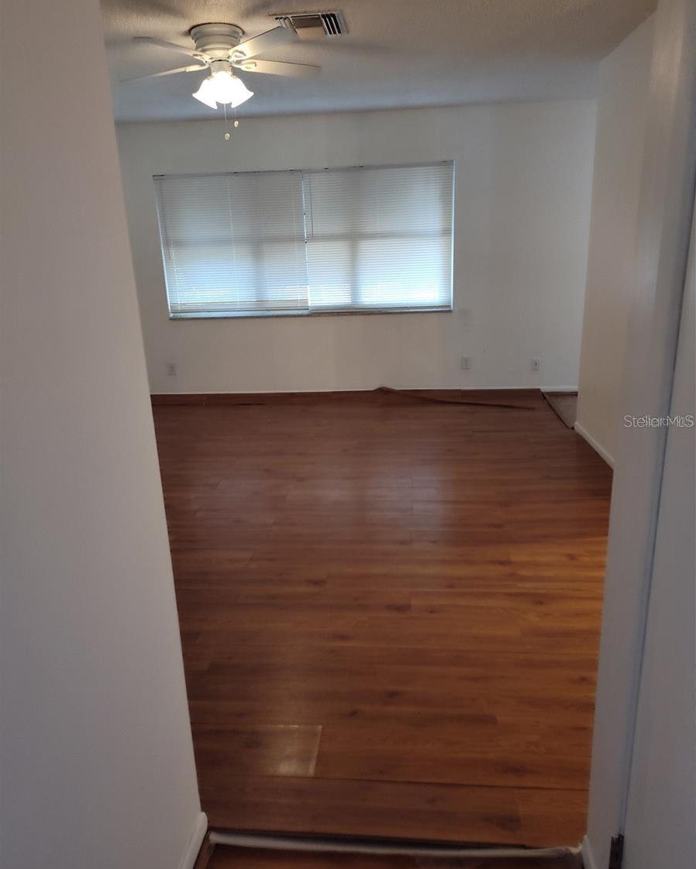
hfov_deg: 58.8
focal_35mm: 24
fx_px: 618
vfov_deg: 70.3
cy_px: 421
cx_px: 348
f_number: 1.8
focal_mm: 5.56
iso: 788
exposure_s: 1/60
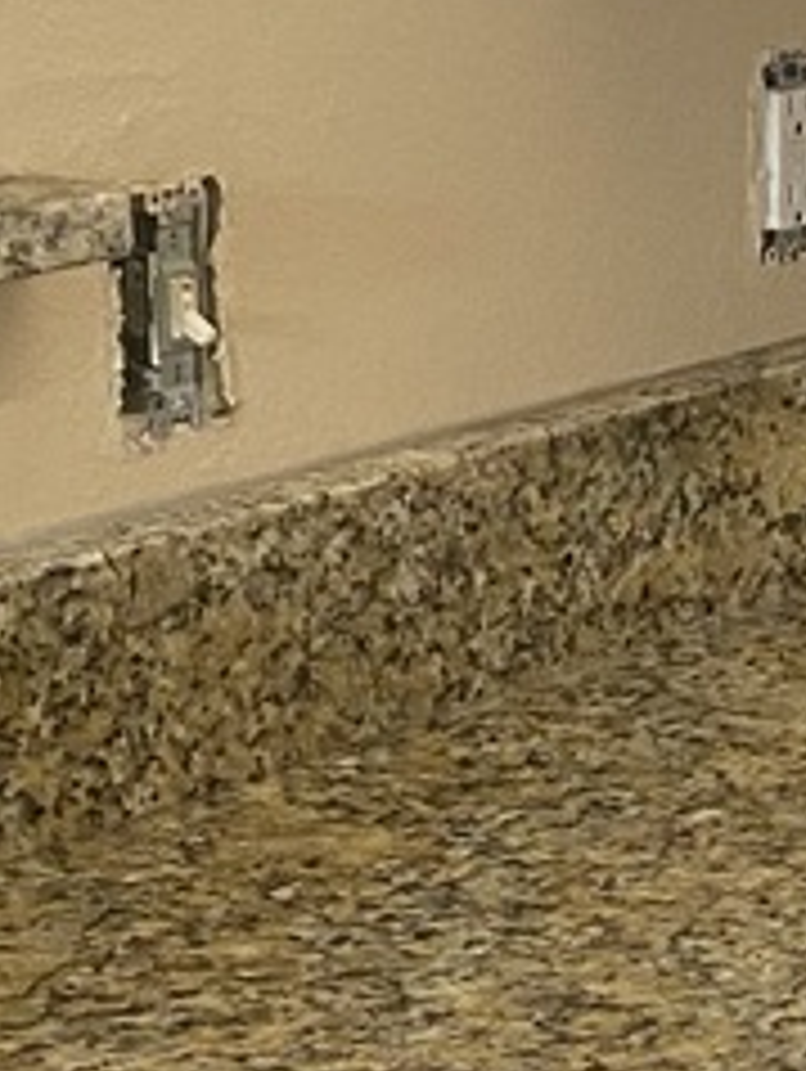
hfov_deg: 9.2
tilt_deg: -15.9
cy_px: 801
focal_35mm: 157
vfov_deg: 12.5
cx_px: 1274
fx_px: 4865
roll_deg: -1.4
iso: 80
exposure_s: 1/60
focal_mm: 4.25
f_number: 1.8
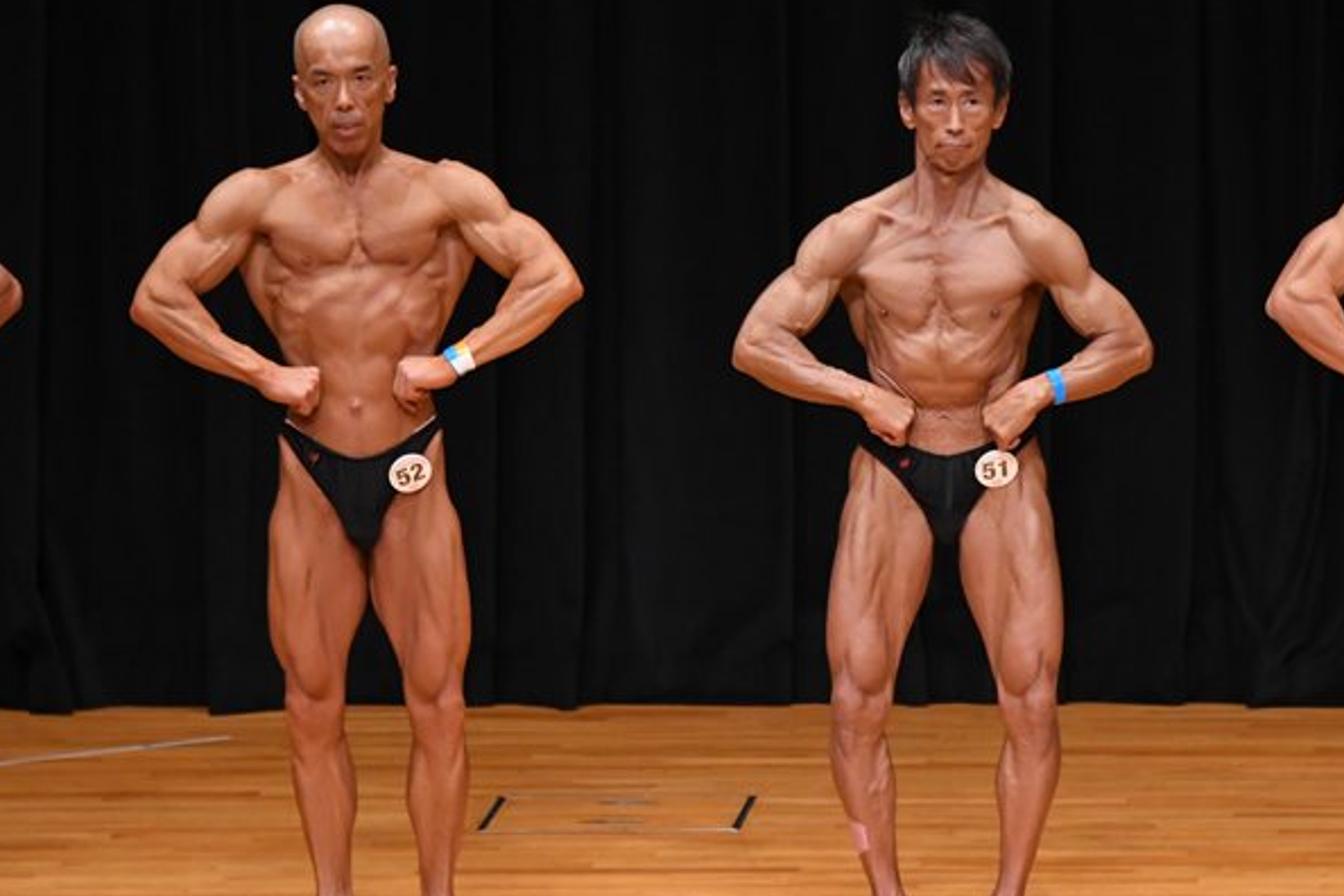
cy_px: 514
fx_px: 13140
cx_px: 852
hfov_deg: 5.9
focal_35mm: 352
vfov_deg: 3.9
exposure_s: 1/400
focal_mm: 180
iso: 3200
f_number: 5.6
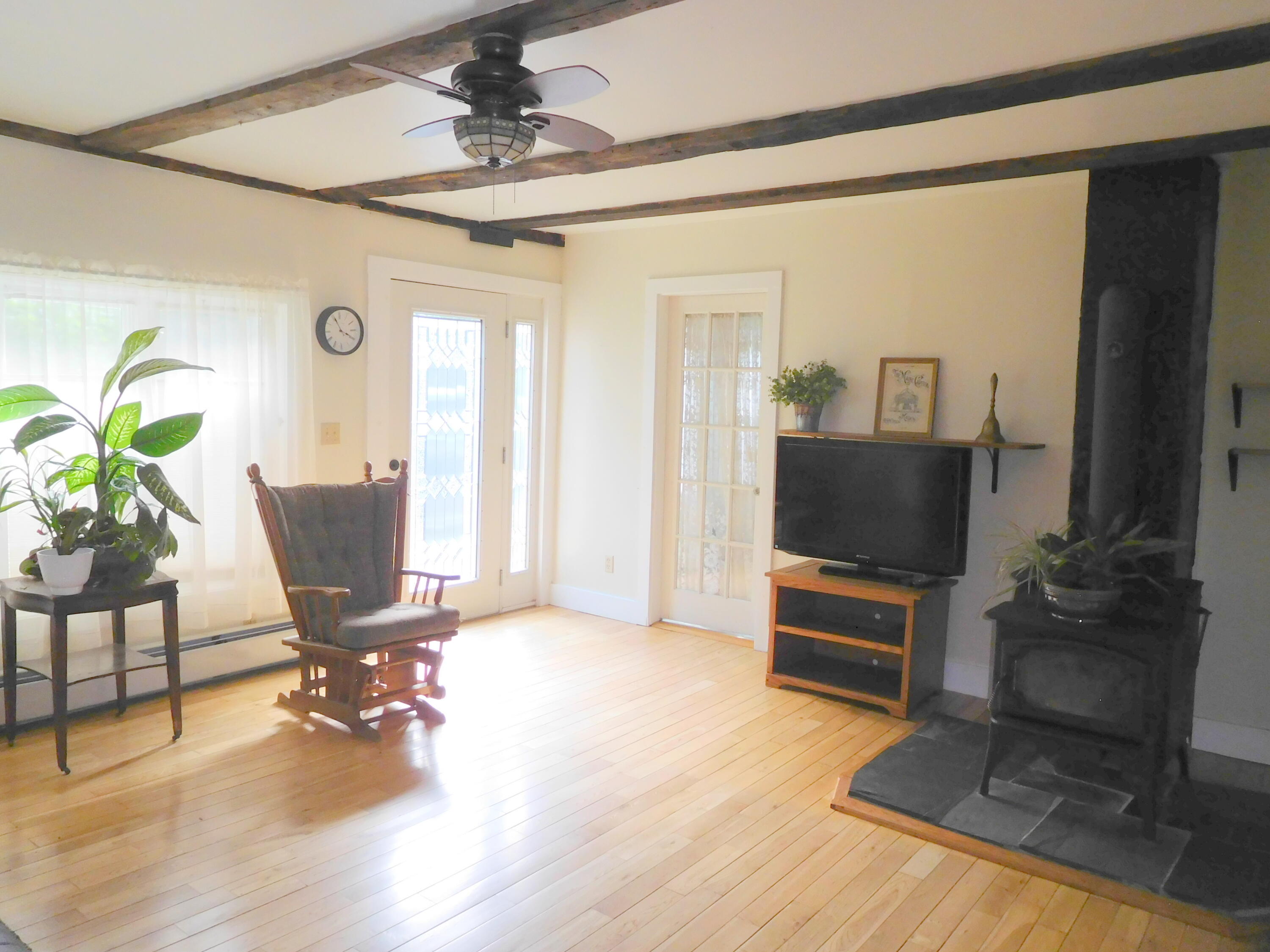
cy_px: 476
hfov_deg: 69.4
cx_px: 635
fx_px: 917
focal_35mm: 25
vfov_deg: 54.9
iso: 250
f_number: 3.4
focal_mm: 4.5
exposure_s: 1/30
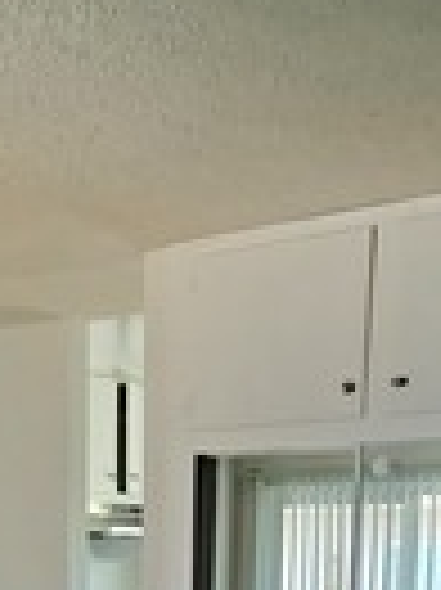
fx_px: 1123
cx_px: 68
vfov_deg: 23.9
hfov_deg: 21.8
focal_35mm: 66
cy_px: 858
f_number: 2.2
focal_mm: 1.8
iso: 200
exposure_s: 1/60
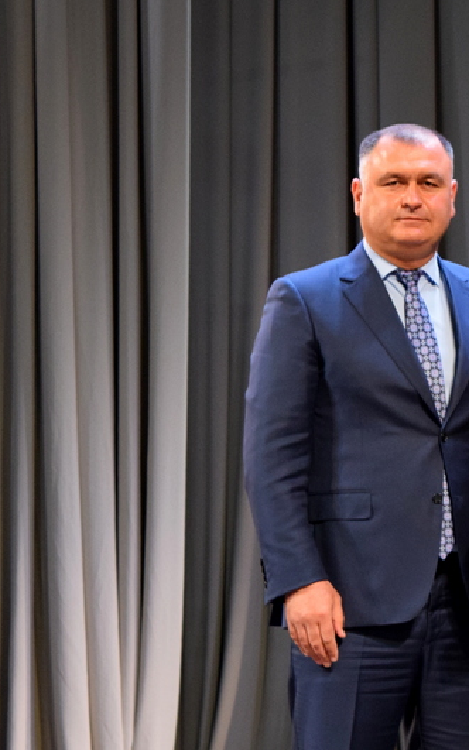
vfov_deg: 16.5
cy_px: 375
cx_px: 499
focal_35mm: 127
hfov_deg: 10.2
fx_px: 2592
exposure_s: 1/60
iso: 1800
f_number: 5.6
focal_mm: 55
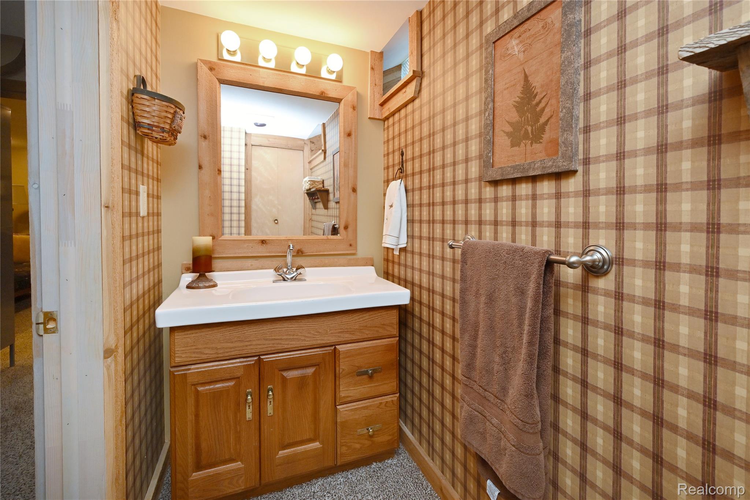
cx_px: 375
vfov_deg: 81.2
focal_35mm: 14
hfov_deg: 104.3
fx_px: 292
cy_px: 250
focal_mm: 14
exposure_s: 1/60
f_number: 7.1
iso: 800
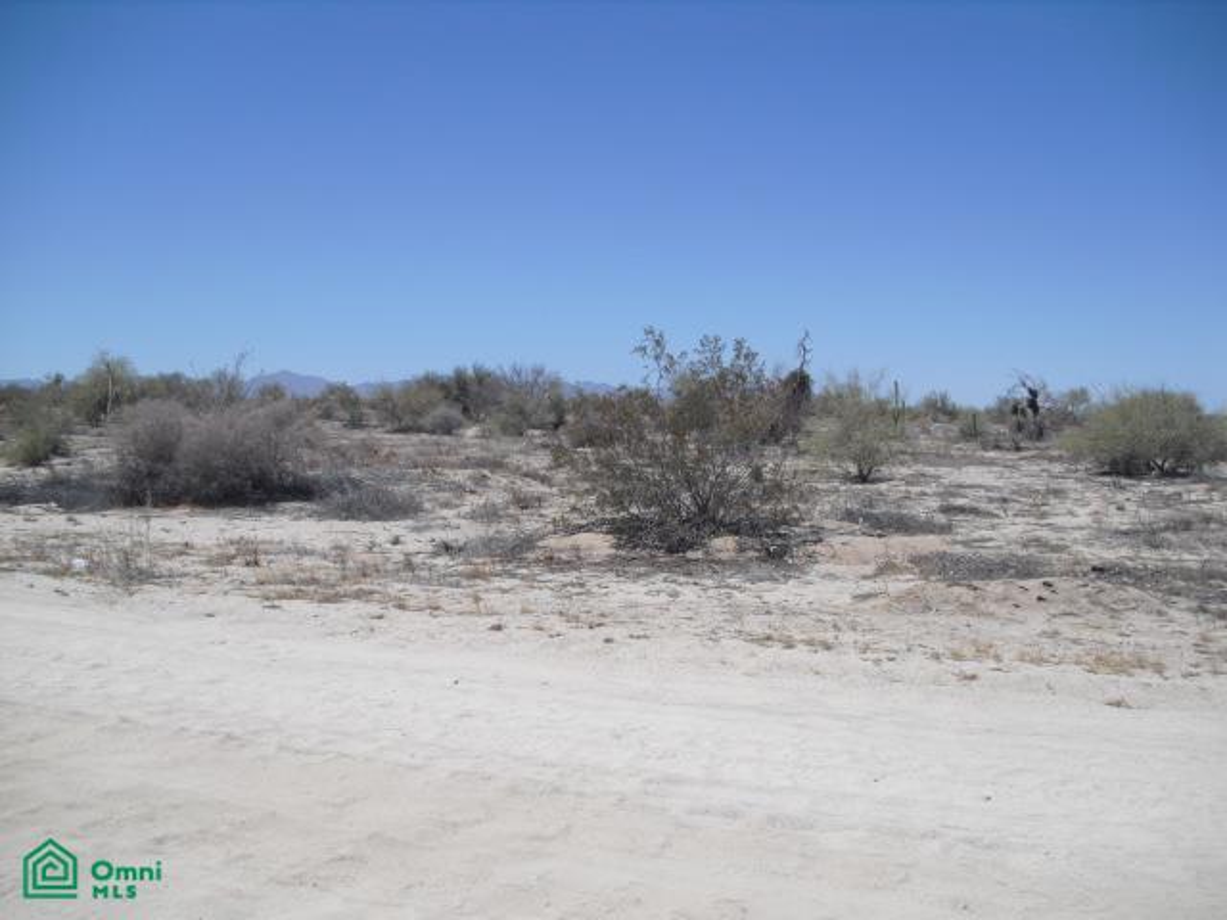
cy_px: 460
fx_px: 1276
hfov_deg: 51.4
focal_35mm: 36
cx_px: 614
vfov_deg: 39.7
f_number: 7.8
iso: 64
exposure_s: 1/250
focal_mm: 6.3
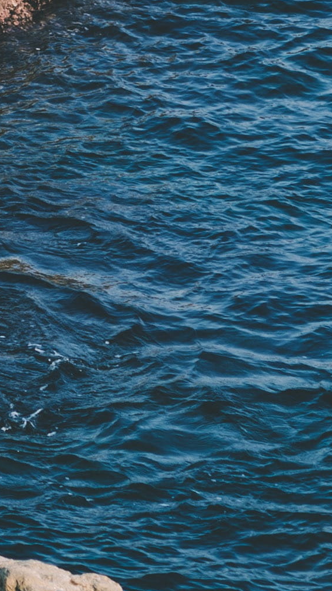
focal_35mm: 428
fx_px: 6701
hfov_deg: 2.8
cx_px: -379
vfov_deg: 4.9
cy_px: -799
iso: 100
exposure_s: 1/1000
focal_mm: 85
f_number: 4
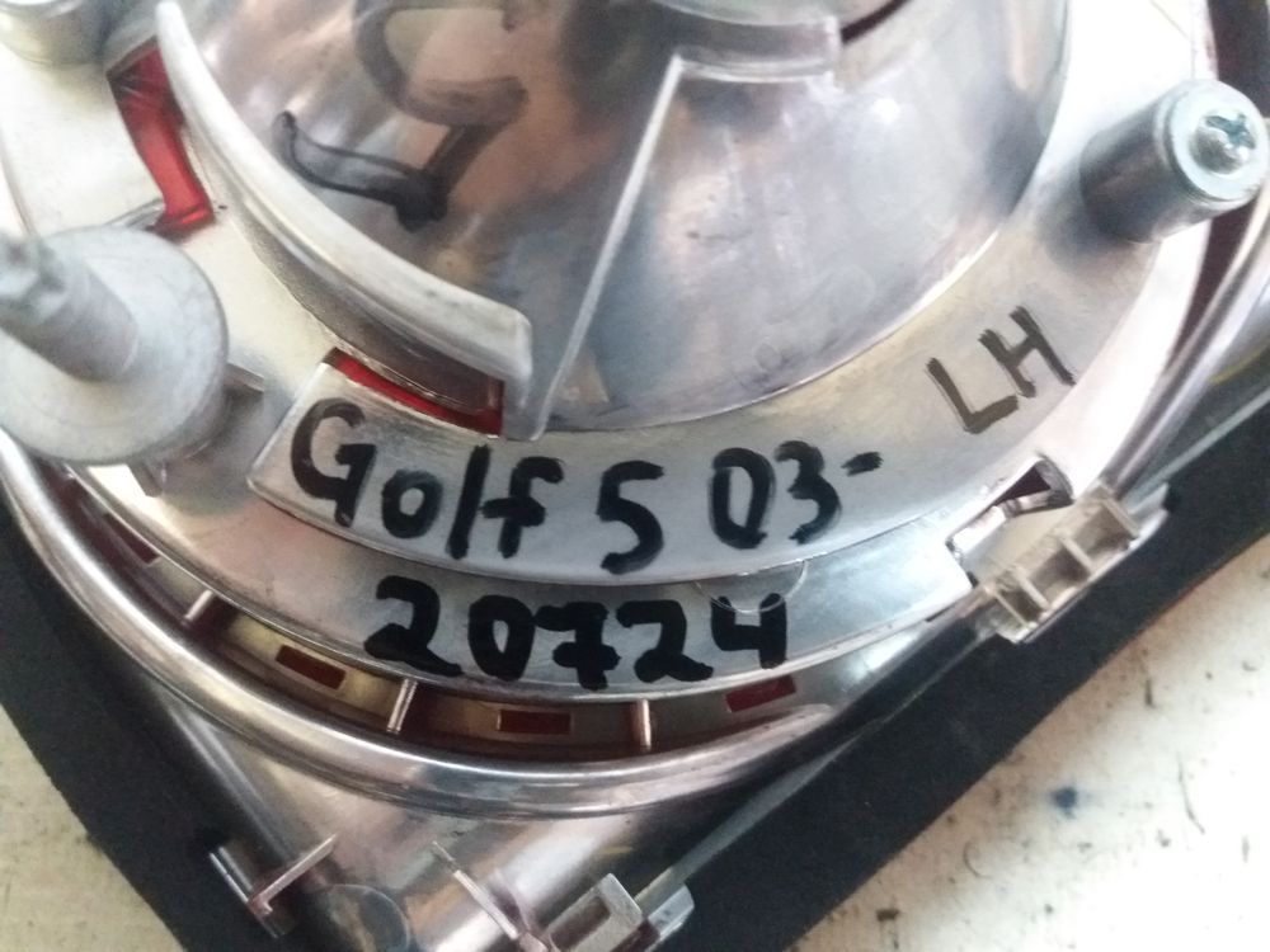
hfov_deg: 63.4
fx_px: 1027
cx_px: 635
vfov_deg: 49.7
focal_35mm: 28
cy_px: 476
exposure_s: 1/17
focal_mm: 3.7
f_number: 1.9
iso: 800
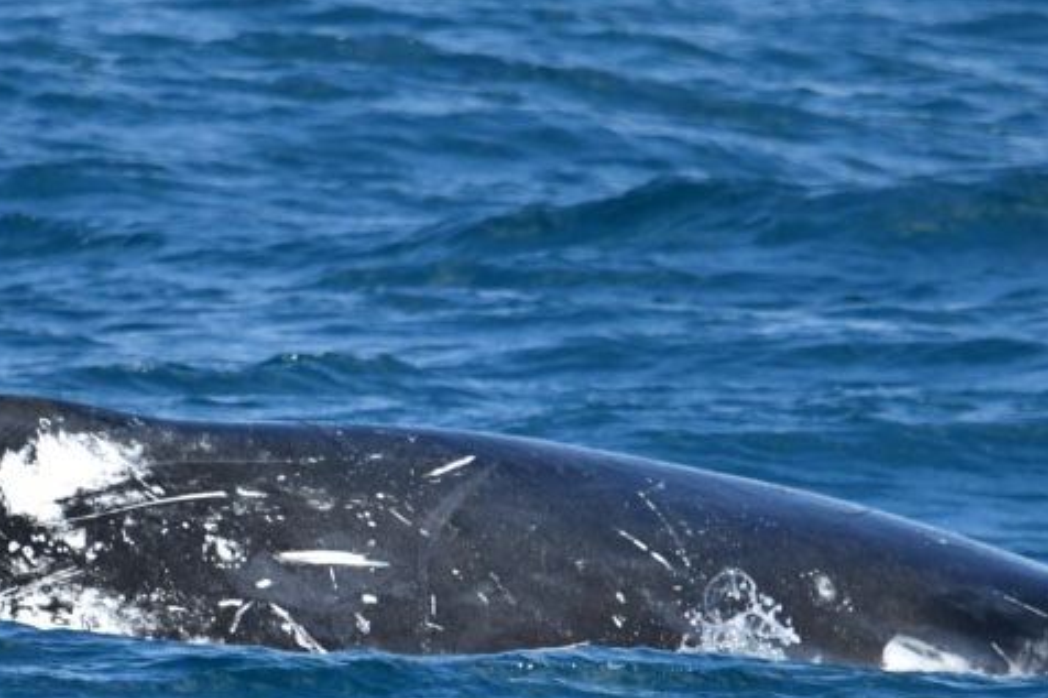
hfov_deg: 2.0
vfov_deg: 1.4
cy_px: 466
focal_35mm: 1008
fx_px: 29332
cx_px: 458
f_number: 6.3
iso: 1600
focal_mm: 600
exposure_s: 1/8000
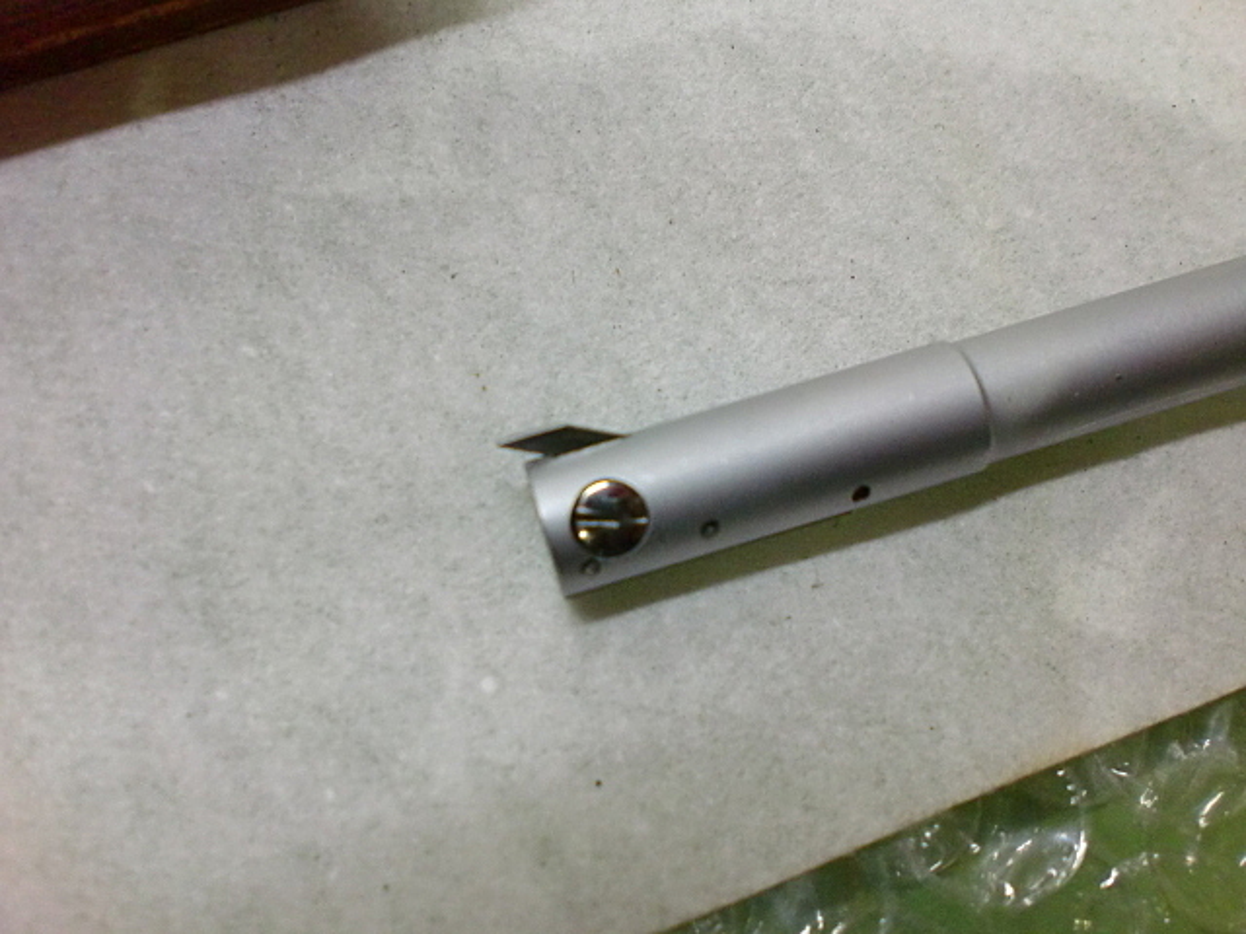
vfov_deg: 40.7
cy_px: 467
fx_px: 1260
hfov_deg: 52.6
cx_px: 623
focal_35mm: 35
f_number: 3.1
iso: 250
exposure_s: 1/60
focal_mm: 6.3
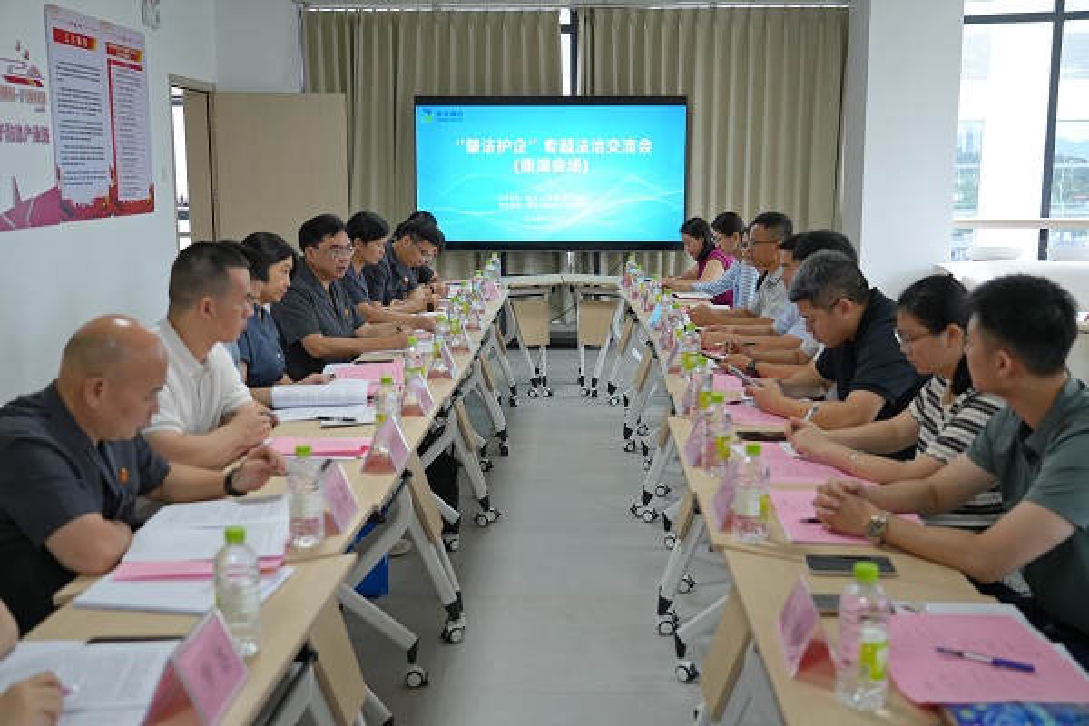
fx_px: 1149
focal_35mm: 38
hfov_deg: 50.7
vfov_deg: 35.1
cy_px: 363
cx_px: 544
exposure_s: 1/200
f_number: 4
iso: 800
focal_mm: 38
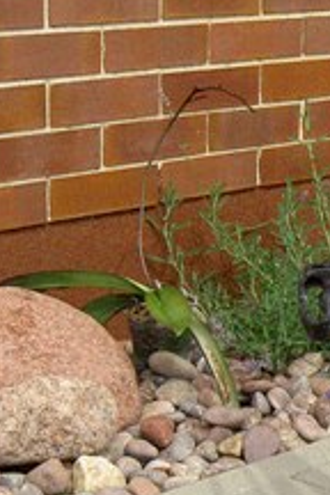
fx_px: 1650
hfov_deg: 11.3
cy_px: 252
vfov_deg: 17.1
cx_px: 344
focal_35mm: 120
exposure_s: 1/1000
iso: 400
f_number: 4.7
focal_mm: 8
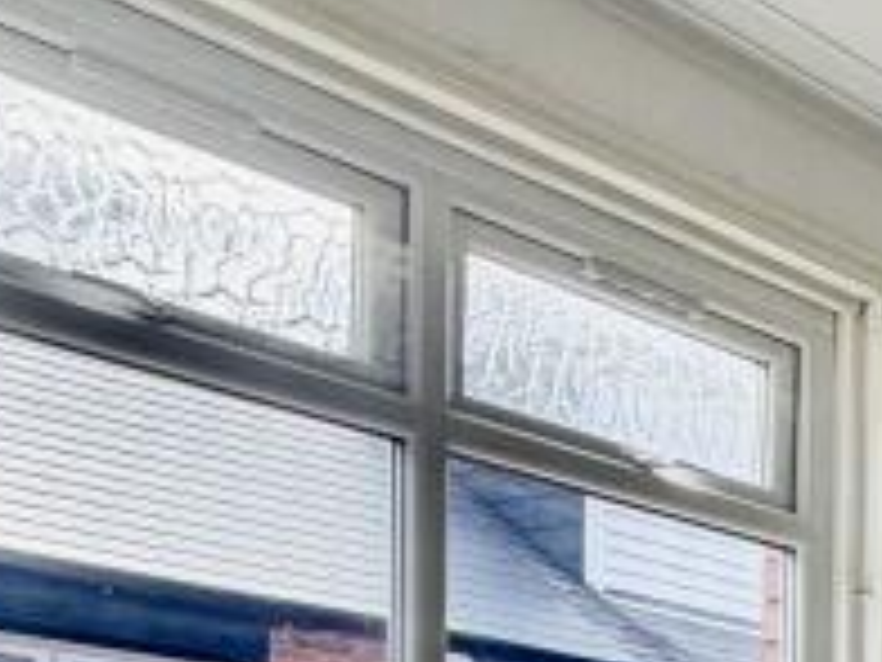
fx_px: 1860
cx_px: 1804
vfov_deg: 17.7
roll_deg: -1.2
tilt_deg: -0.9
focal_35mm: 73
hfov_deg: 17.8
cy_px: 1036
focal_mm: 2.22
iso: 64
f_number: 2.2
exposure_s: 1/197
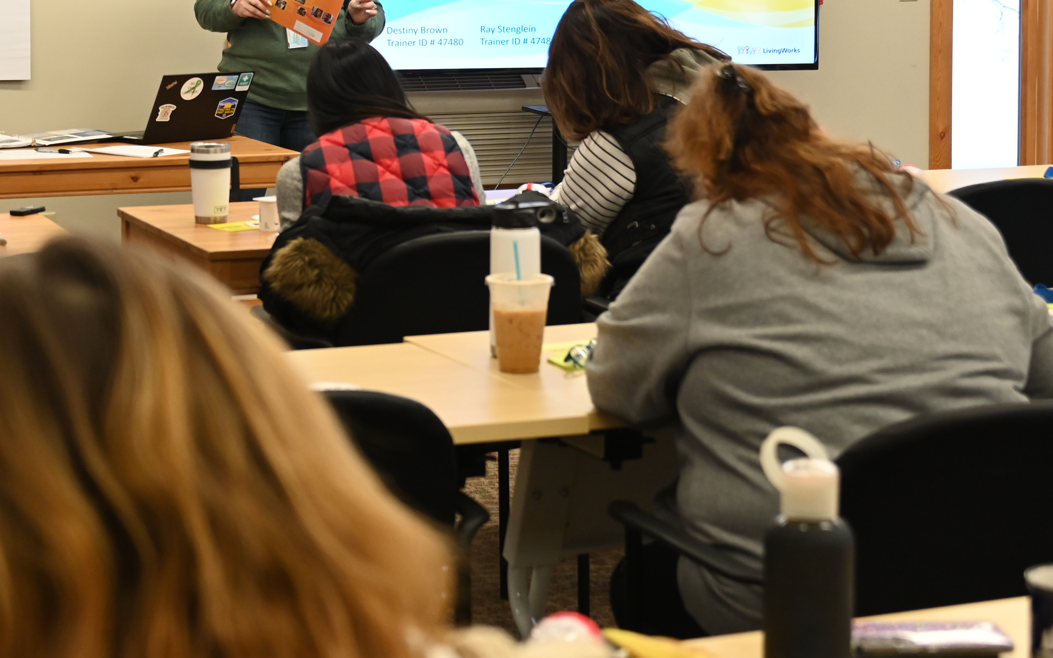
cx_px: 194
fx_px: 2296
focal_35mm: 80
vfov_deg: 16.1
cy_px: 81
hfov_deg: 25.3
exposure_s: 1/125
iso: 1800
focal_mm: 45
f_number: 4.2
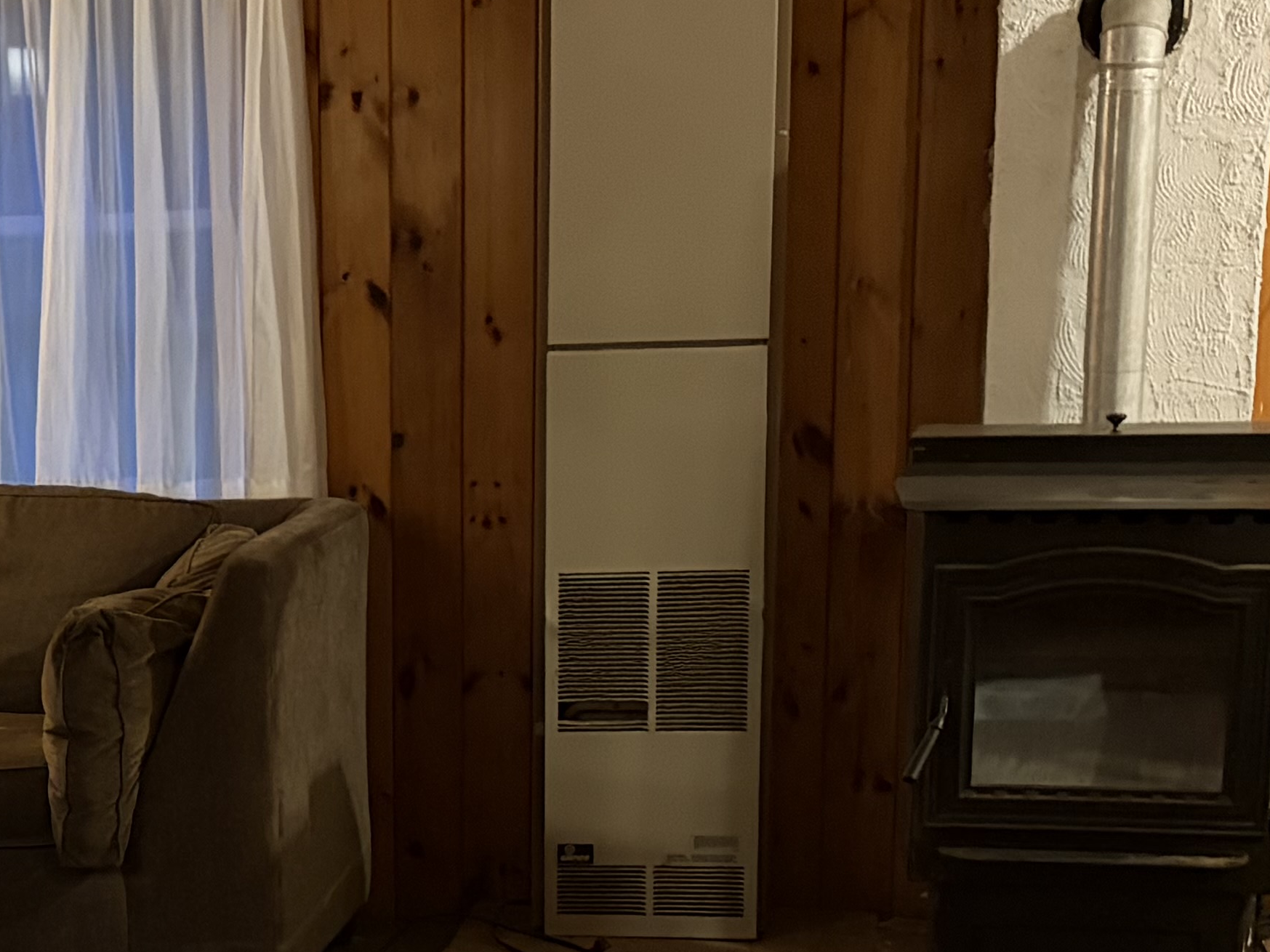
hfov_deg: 22.1
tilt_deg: -14.4
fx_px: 3118
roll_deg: +2.9
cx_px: -10
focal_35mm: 85
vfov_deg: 16.9
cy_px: 1012
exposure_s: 1/30
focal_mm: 5.96
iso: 800
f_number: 1.6
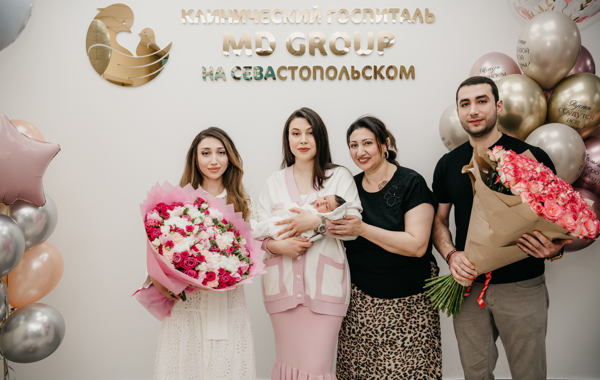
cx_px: 302
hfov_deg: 50.4
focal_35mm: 39
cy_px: 202
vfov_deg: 33.1
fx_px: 638
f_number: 4
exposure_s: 1/160
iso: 320
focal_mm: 38
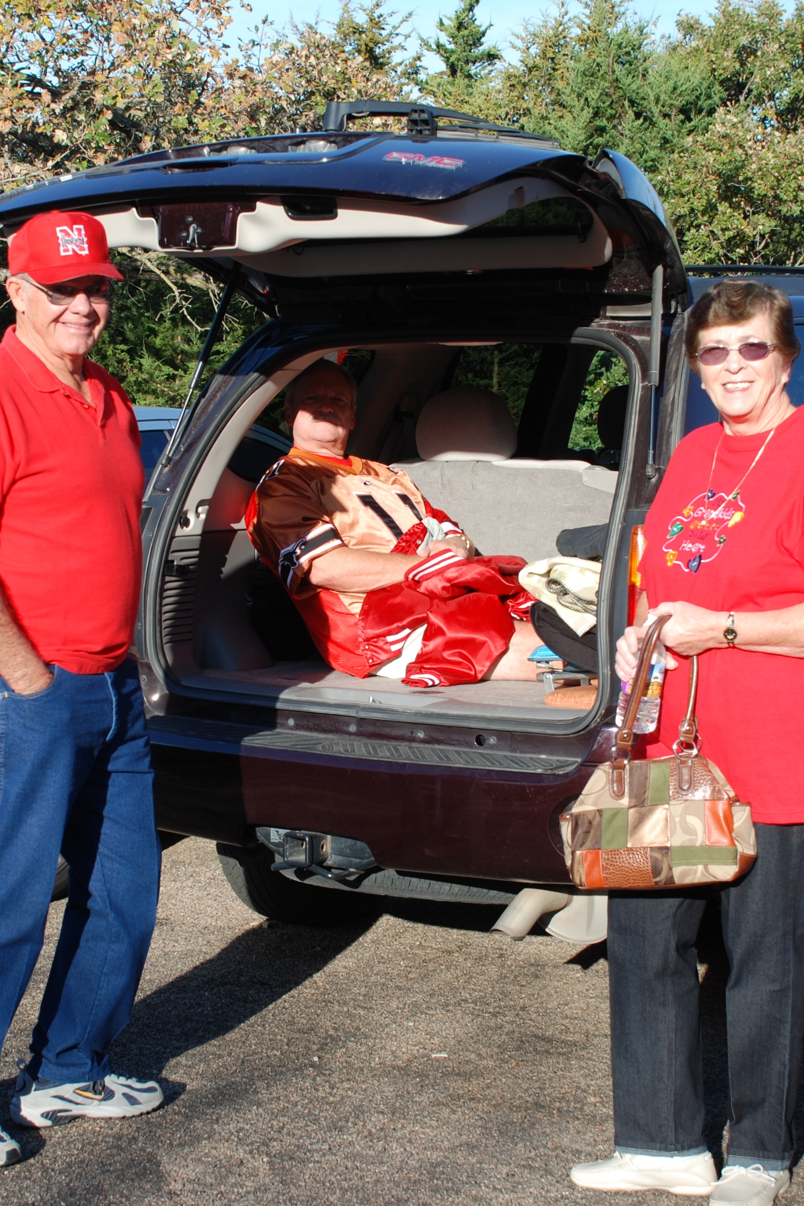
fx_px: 2438
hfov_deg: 18.7
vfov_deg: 27.8
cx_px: 365
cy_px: 590
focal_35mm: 73
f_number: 6.3
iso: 100
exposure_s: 1/160
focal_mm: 31
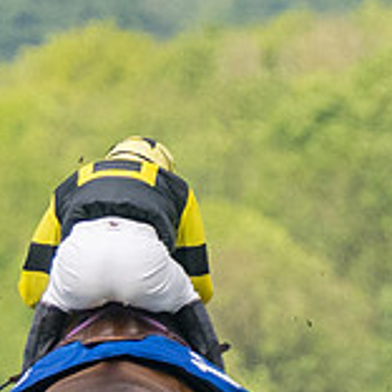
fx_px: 27008
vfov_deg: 0.8
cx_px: -78
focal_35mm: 2108
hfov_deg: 0.8
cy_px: 424
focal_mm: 230
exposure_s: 1/4000
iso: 400
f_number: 4
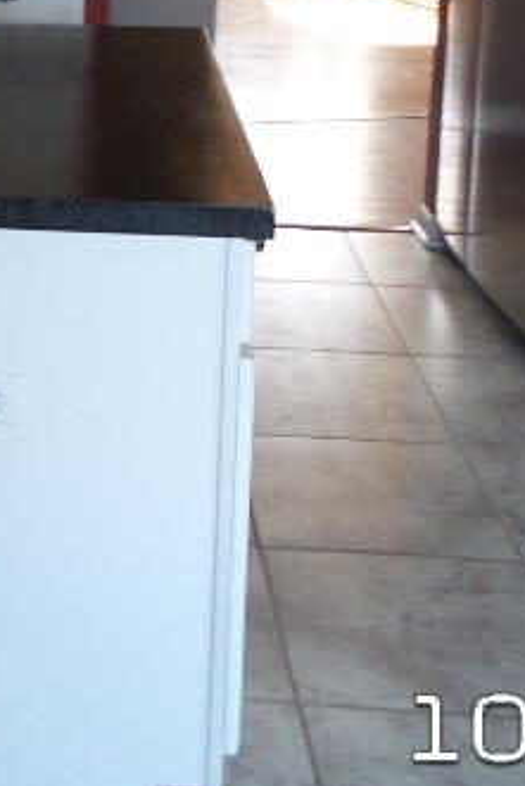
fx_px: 1617
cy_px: -90
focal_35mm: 74
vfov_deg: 25.3
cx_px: -107
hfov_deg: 17.6
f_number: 2.8
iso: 160
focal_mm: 4.1
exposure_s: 1/30
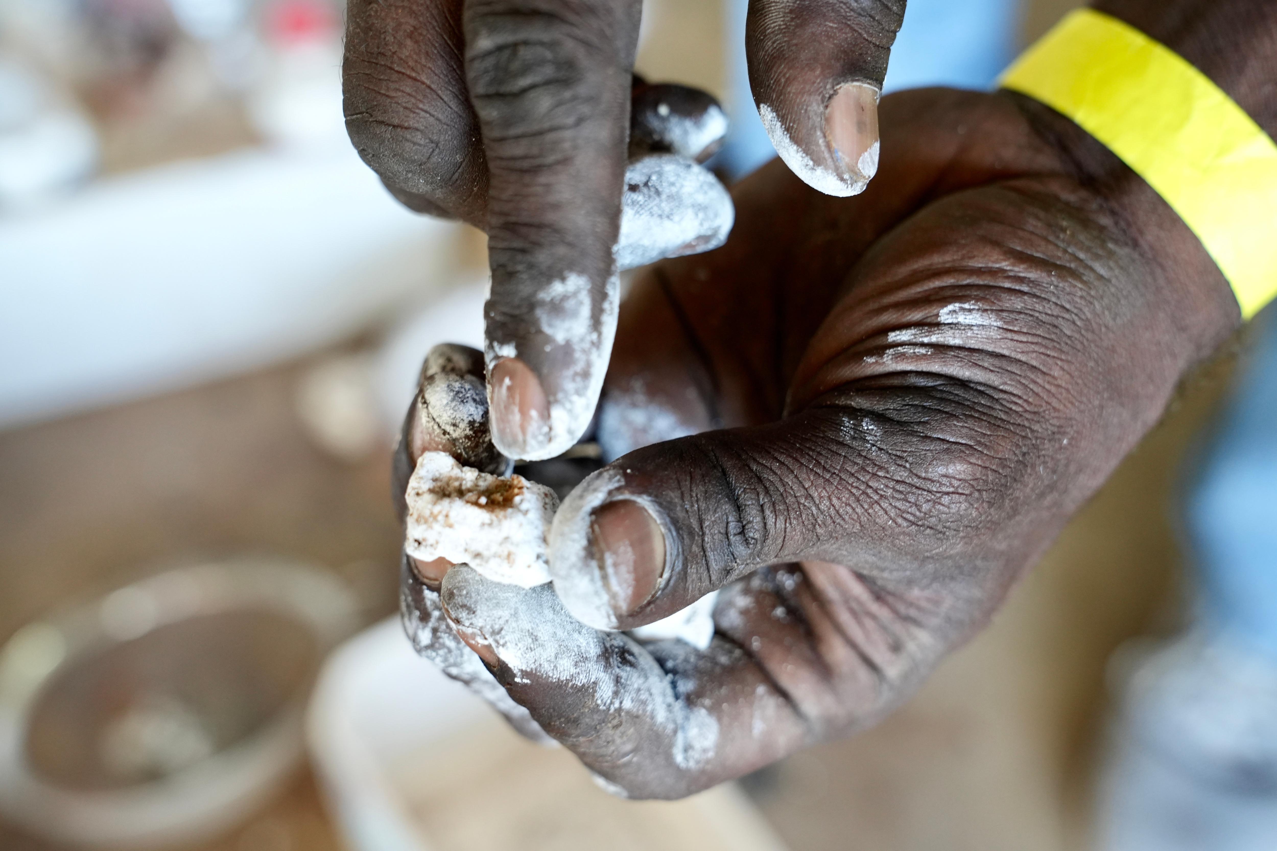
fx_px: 1525
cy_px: 426
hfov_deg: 45.4
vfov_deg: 31.2
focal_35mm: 43
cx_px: 638
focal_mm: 43
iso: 1600
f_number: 4
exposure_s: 1/160
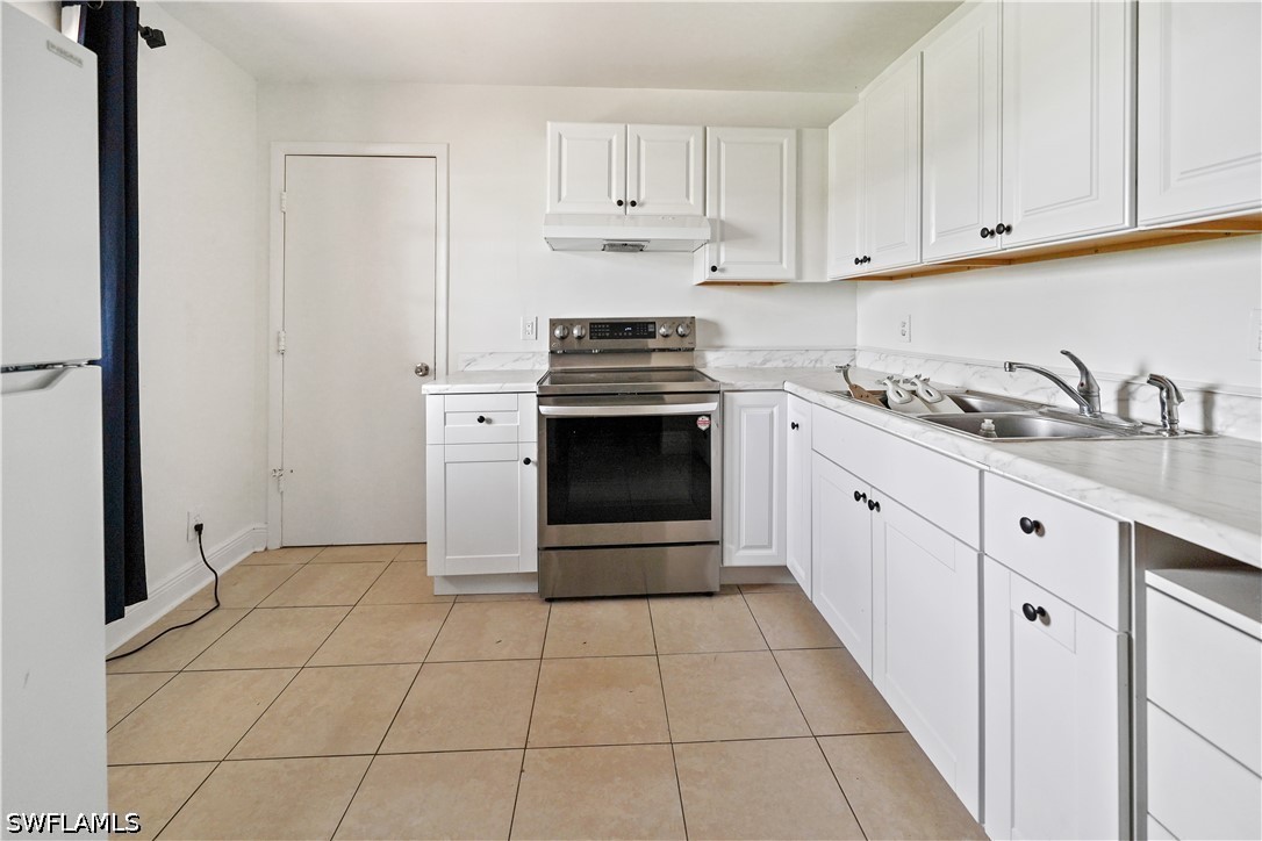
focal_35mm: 14
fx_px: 491
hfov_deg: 104.3
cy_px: 420
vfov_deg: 81.2
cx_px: 631
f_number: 3.5
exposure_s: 1/250
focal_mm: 14
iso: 640
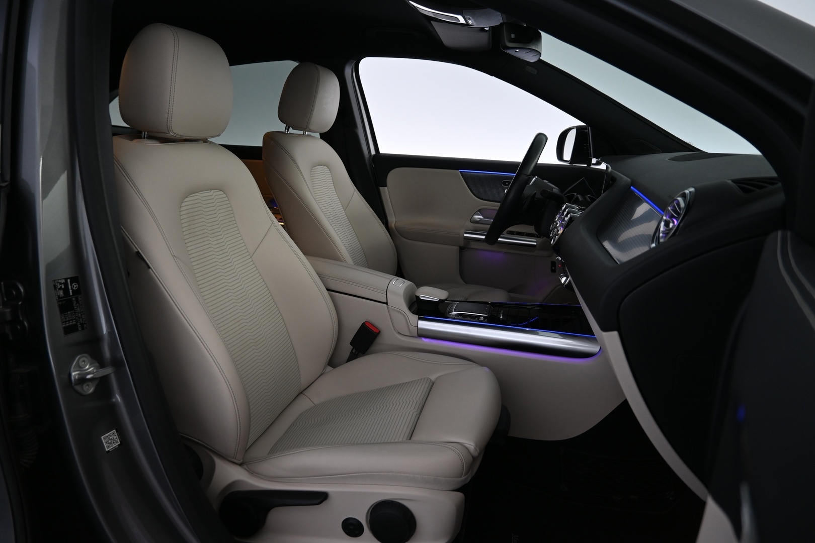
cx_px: 408
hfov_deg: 73.7
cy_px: 272
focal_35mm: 24
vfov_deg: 53.1
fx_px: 543
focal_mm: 16
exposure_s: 1/25
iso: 320
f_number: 3.5
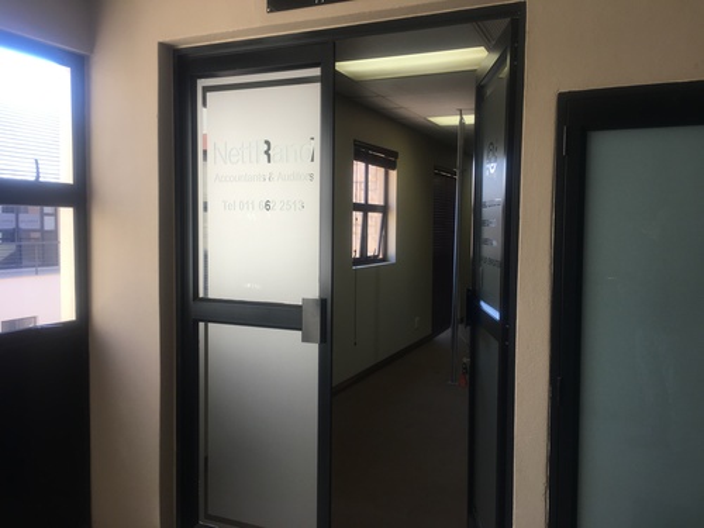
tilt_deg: -5.2
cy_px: 264
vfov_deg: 48.2
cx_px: 352
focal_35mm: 29
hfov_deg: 61.7
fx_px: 590
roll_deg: +0.6
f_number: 2.2
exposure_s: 1/100
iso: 32
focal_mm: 4.15
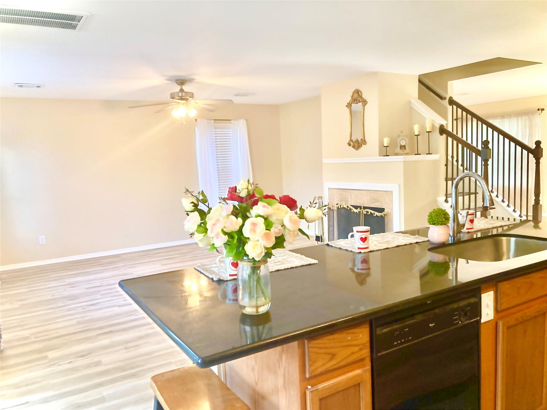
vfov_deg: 49.7
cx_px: 274
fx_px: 442
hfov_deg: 63.4
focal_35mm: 28
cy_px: 205
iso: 100
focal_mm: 3.99
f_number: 1.8
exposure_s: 1/60
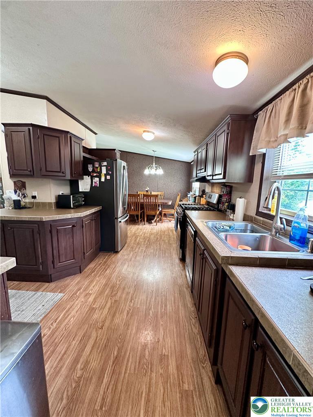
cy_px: 208
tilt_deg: -8.3
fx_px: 169
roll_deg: -1.6
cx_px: 156
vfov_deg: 102.1
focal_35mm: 14
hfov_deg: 85.7
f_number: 2.2
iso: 400
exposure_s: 1/60
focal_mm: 2.22
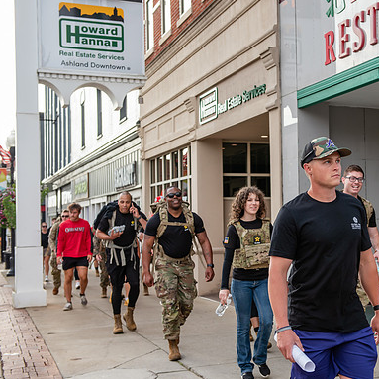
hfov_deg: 29.2
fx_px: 718
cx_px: 275
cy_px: 189
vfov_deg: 29.6
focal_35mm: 58
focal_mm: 45
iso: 320
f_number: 4.5
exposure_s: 1/400
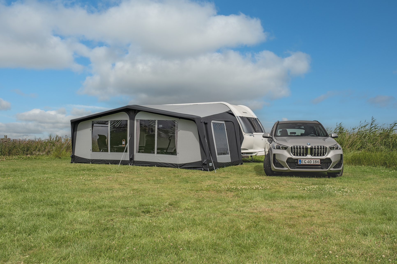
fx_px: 386
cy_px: 132
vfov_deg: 37.9
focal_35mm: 35
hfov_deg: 54.4
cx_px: 198
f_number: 7.1
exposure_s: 1/250
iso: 125
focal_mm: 23.4
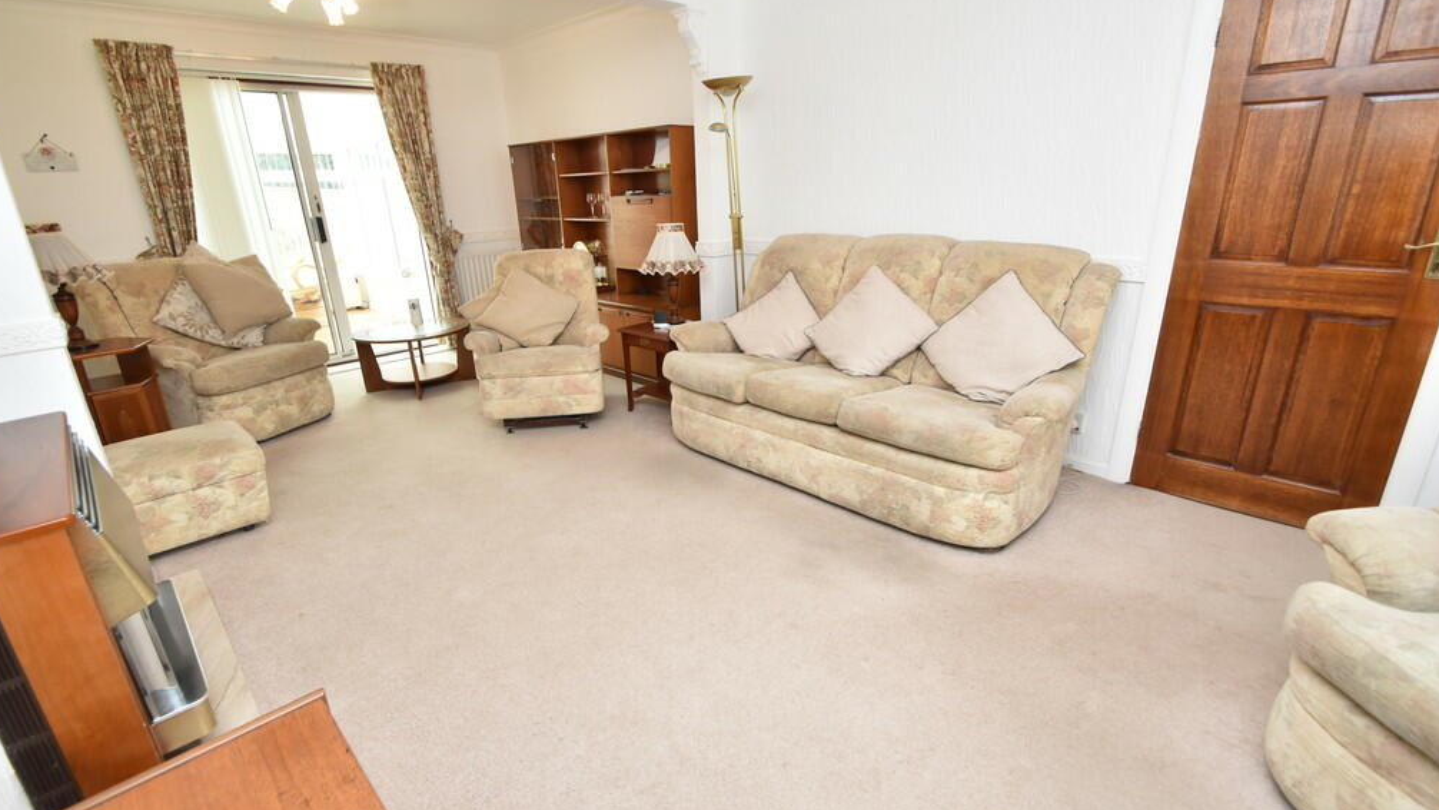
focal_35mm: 16
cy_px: 400
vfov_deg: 67.1
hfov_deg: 99.4
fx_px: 611
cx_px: 712
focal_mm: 10
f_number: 5.6
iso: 640
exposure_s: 1/125
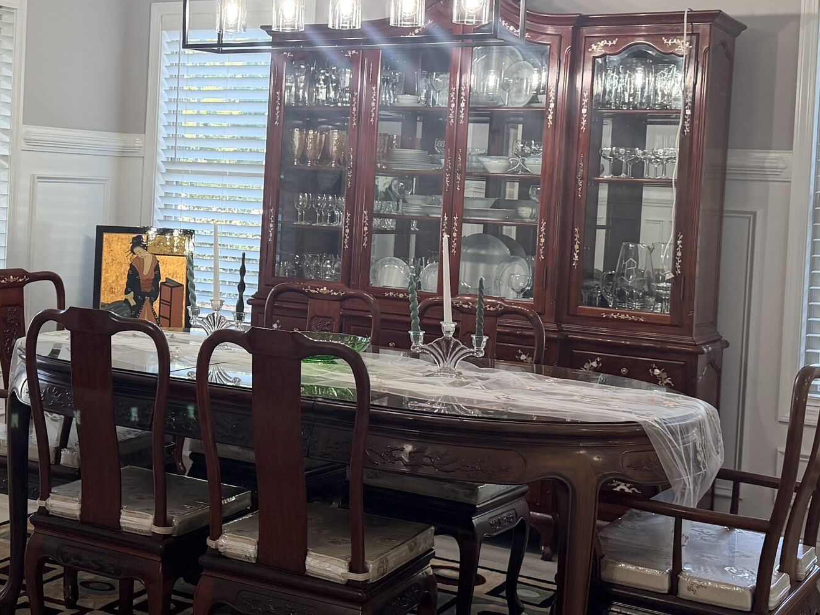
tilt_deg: -2.5
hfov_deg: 33.7
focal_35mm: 56
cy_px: 206
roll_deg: -2.9
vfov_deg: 26.0
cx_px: 207
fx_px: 1326
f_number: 1.78
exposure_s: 1/140
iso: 160
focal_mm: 6.76
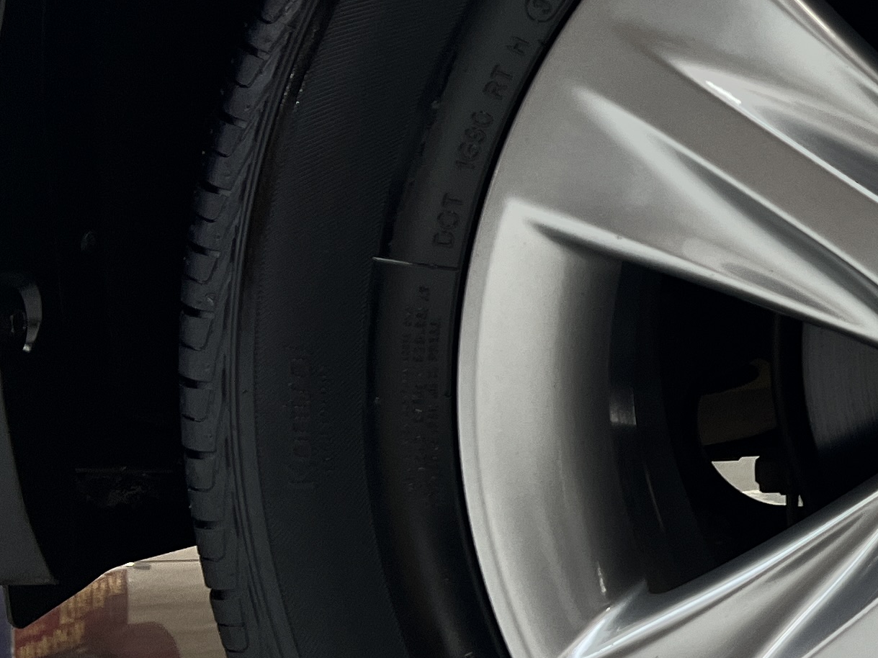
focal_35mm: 86
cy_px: 256
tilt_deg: -9.3
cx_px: 1175
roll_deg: +0.6
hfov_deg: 20.6
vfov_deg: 17.1
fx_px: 2181
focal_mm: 5.7
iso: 64
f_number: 1.5
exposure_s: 1/100
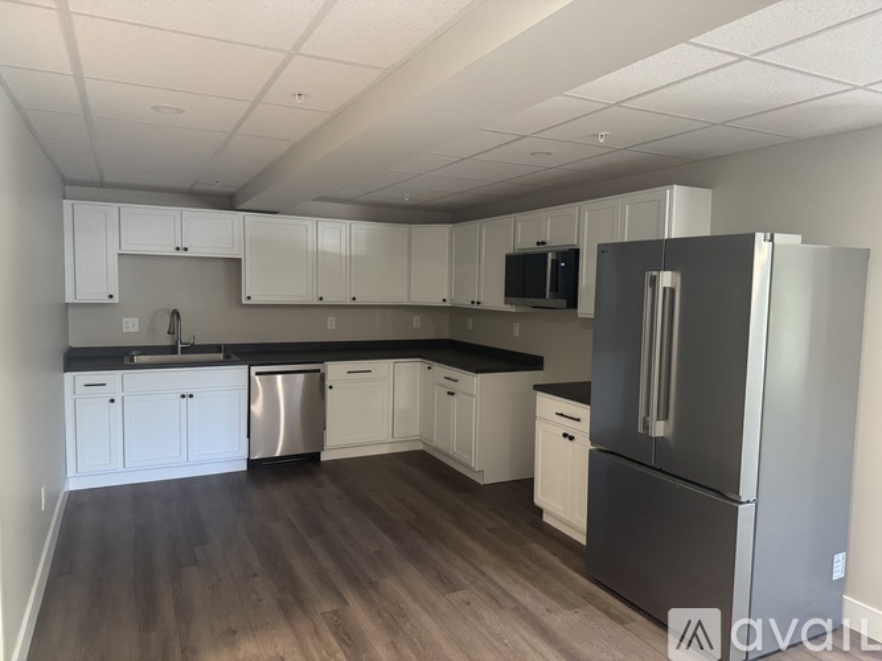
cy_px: 330
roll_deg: -1.0
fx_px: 611
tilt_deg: -4.1
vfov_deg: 56.8
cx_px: 441
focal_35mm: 24
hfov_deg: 71.6
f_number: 1.78
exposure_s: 1/60
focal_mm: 6.76
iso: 500
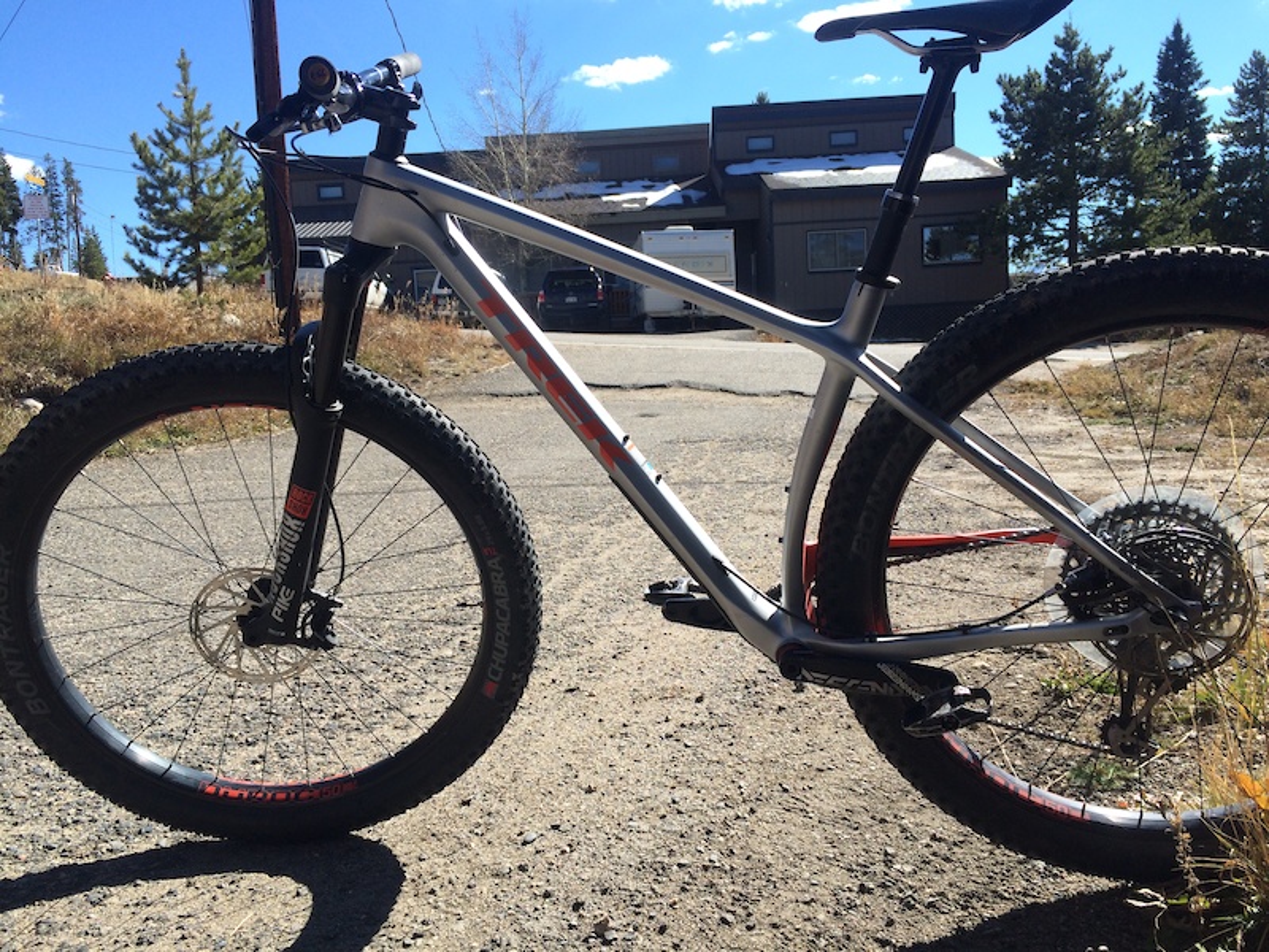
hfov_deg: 61.7
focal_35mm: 29
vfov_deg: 48.2
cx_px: 634
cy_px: 476
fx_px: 1063
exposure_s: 1/1208
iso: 32
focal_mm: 4.15
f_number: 2.2
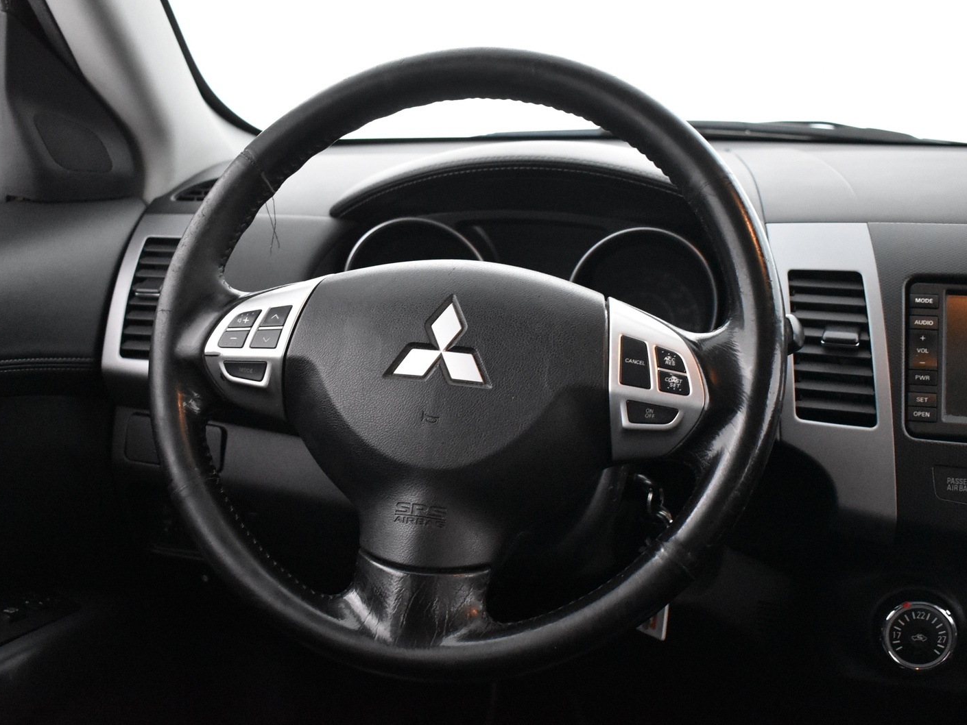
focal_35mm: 43
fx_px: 1201
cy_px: 366
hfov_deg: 43.8
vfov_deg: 33.6
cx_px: 448
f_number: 4
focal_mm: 26
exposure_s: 1/40
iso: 5000
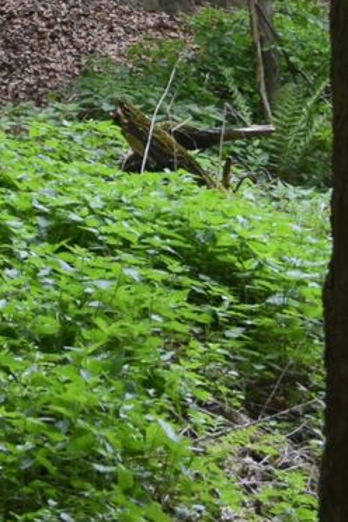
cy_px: -473
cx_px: -347
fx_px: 2924
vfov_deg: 9.6
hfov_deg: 6.6
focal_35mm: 202
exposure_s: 1/60
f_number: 4
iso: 100
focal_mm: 25
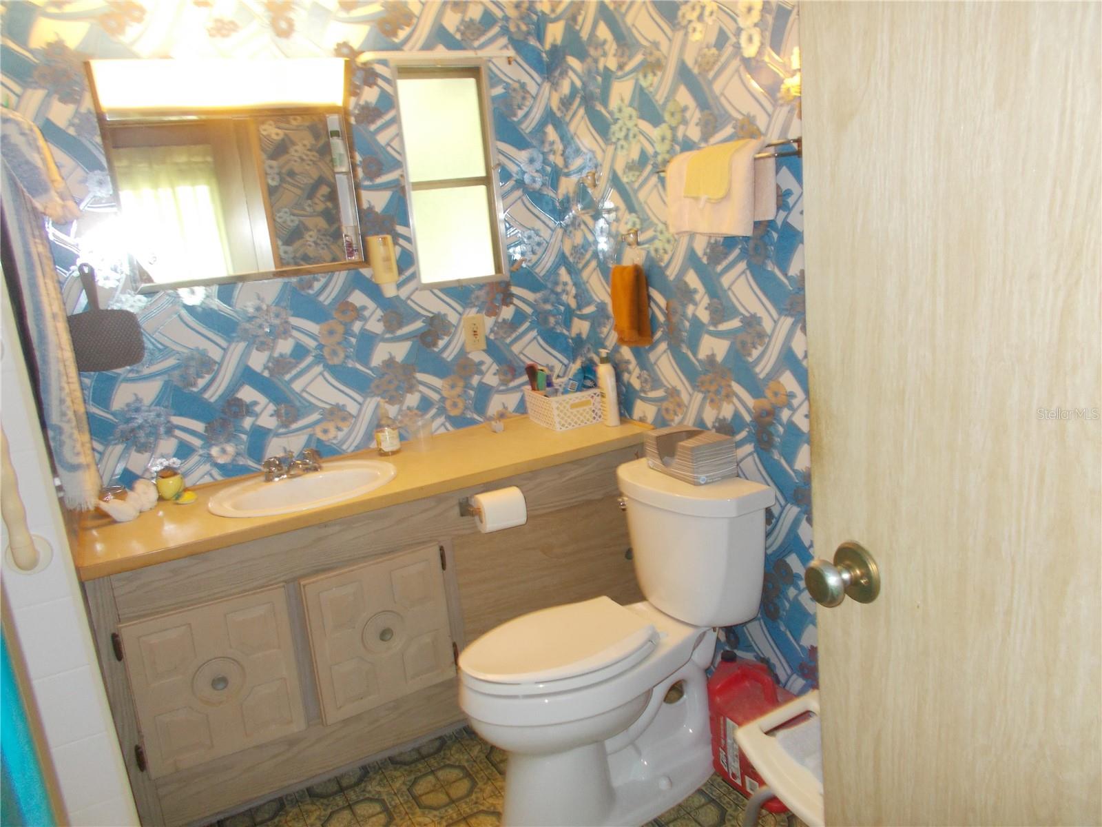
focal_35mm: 26
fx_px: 828
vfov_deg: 53.1
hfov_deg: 67.3
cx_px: 551
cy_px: 414
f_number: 3.2
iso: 200
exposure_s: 1/25
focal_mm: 4.6
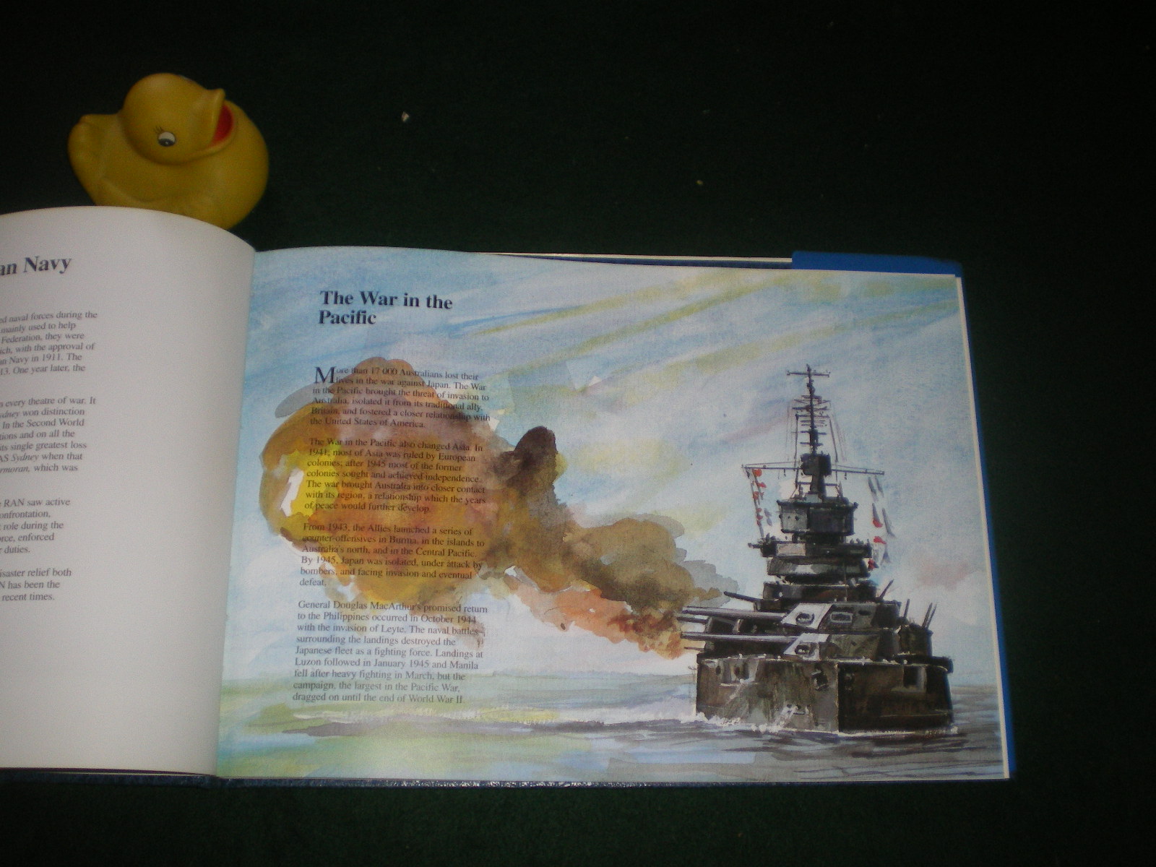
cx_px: 578
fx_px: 1269
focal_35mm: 38
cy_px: 434
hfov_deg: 49.0
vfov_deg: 37.7
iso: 200
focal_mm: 6.3
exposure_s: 1/50
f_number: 3.1
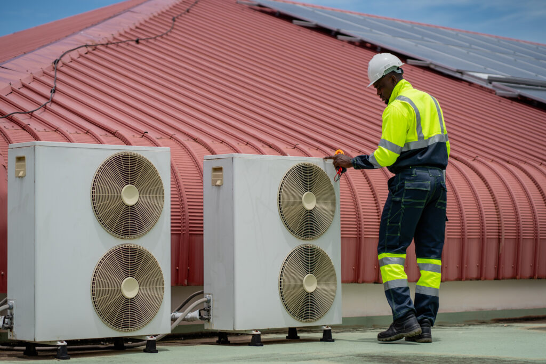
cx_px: 273
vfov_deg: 16.1
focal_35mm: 85
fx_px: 1289
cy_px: 182
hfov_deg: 23.9
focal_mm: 85
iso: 100
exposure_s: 1/4000
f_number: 2.8
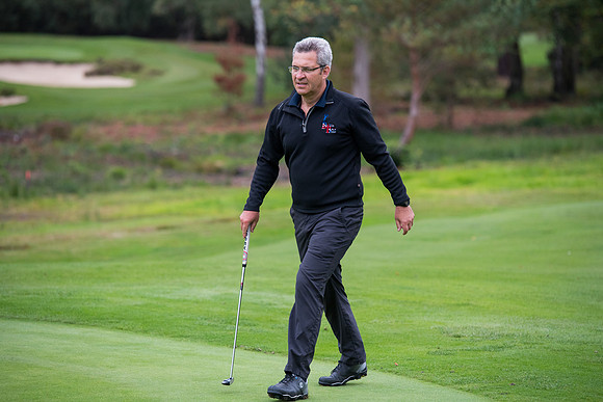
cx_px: 302
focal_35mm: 175
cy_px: 201
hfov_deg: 11.7
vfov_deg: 7.9
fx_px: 2932
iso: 1000
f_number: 4
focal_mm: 175
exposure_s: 1/1250
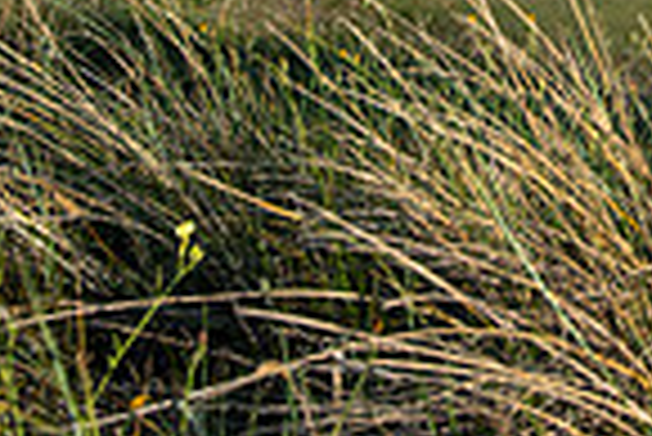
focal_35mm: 80
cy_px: -425
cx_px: 652
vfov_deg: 14.4
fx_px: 1450
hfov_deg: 24.2
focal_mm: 20
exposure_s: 1/250
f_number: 7.1
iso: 80
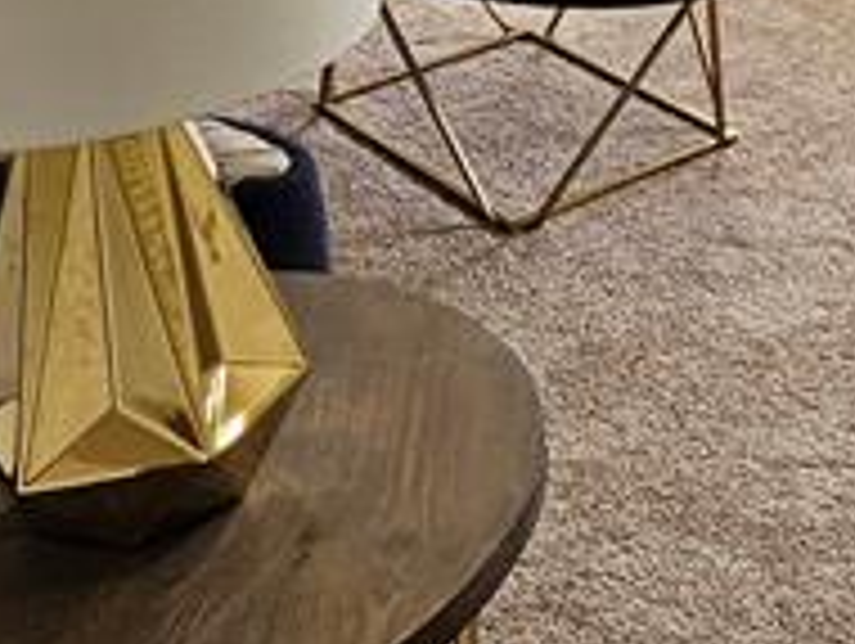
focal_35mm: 70
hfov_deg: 25.5
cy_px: -270
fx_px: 1731
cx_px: 963
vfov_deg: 19.0
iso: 50
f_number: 2.2
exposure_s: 1/60
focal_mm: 2.2
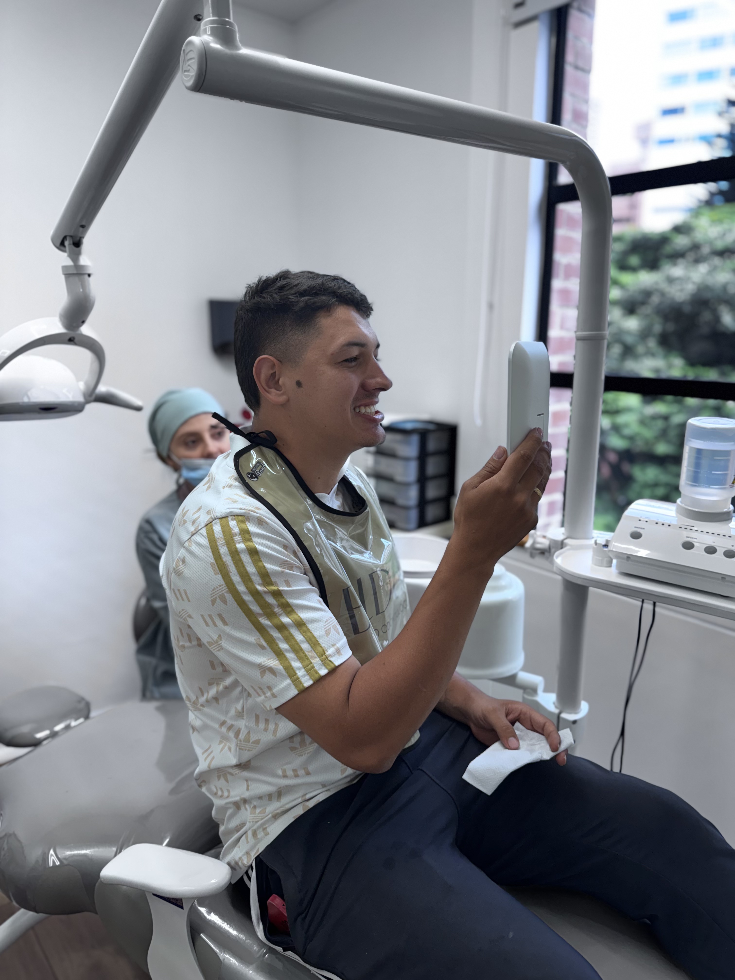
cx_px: 368
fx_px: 679
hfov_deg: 56.8
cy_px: 490
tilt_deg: -13.5
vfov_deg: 71.6
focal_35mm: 24
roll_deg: +0.2
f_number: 1.8
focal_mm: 6.8
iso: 100
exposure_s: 1/120
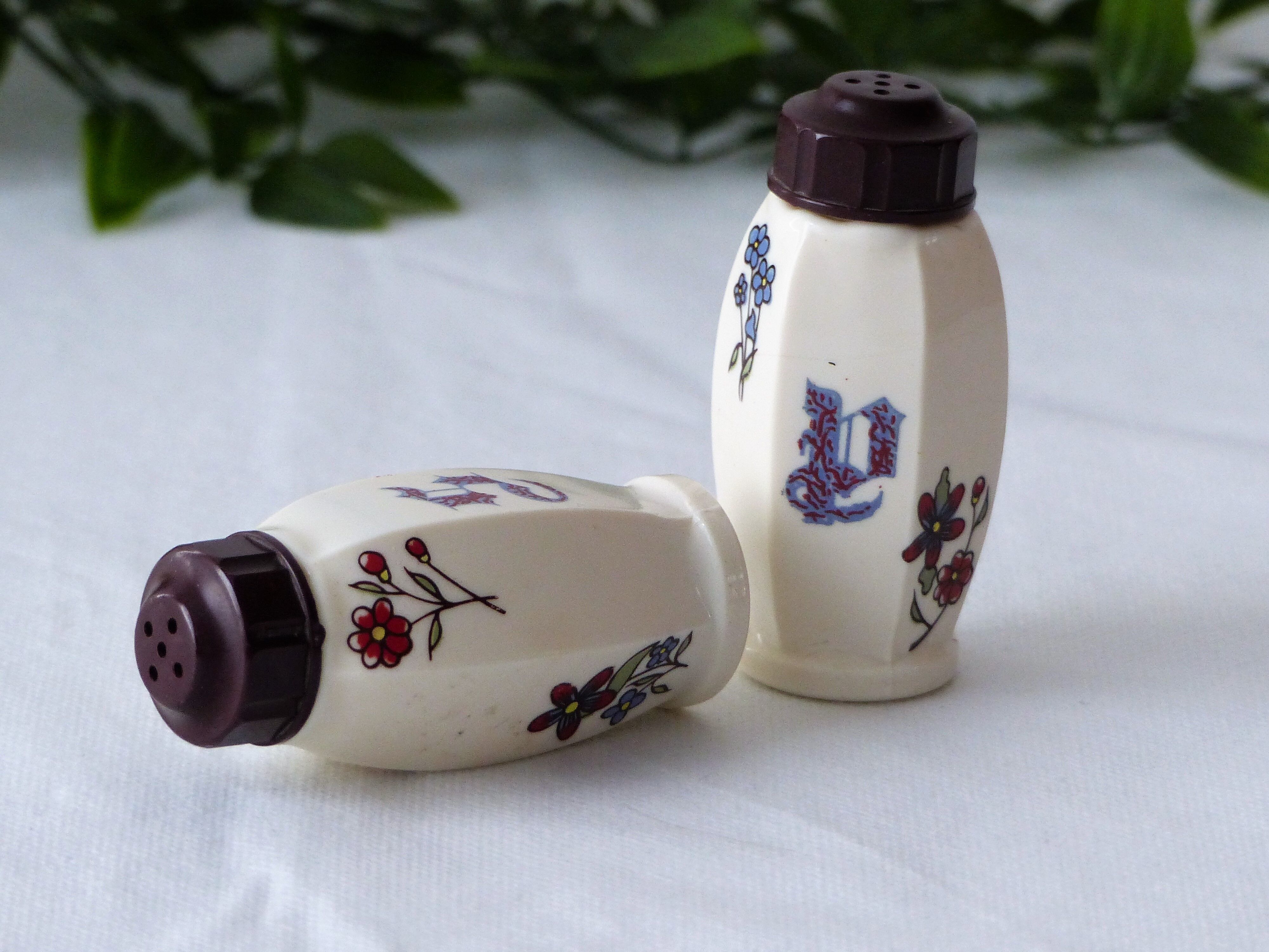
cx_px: 634
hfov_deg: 8.0
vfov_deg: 6.0
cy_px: 476
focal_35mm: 247
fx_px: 9055
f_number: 2.8
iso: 400
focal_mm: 40.4
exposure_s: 1/80
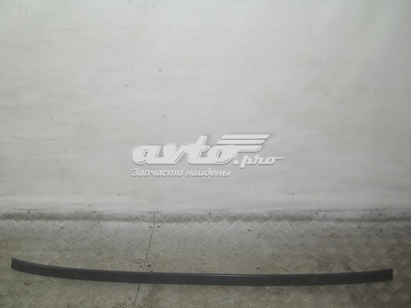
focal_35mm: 41
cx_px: 206
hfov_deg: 45.8
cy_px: 154
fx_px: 487
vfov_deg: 35.1
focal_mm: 6.72
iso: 100
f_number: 3.1
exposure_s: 1/30
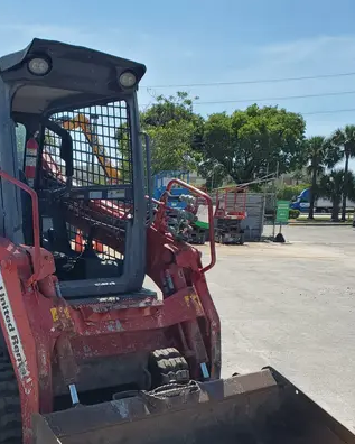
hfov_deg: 31.2
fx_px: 617
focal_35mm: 47
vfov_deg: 38.8
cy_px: 317
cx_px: 65
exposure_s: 1/1353
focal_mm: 4.3
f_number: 2.4
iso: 50
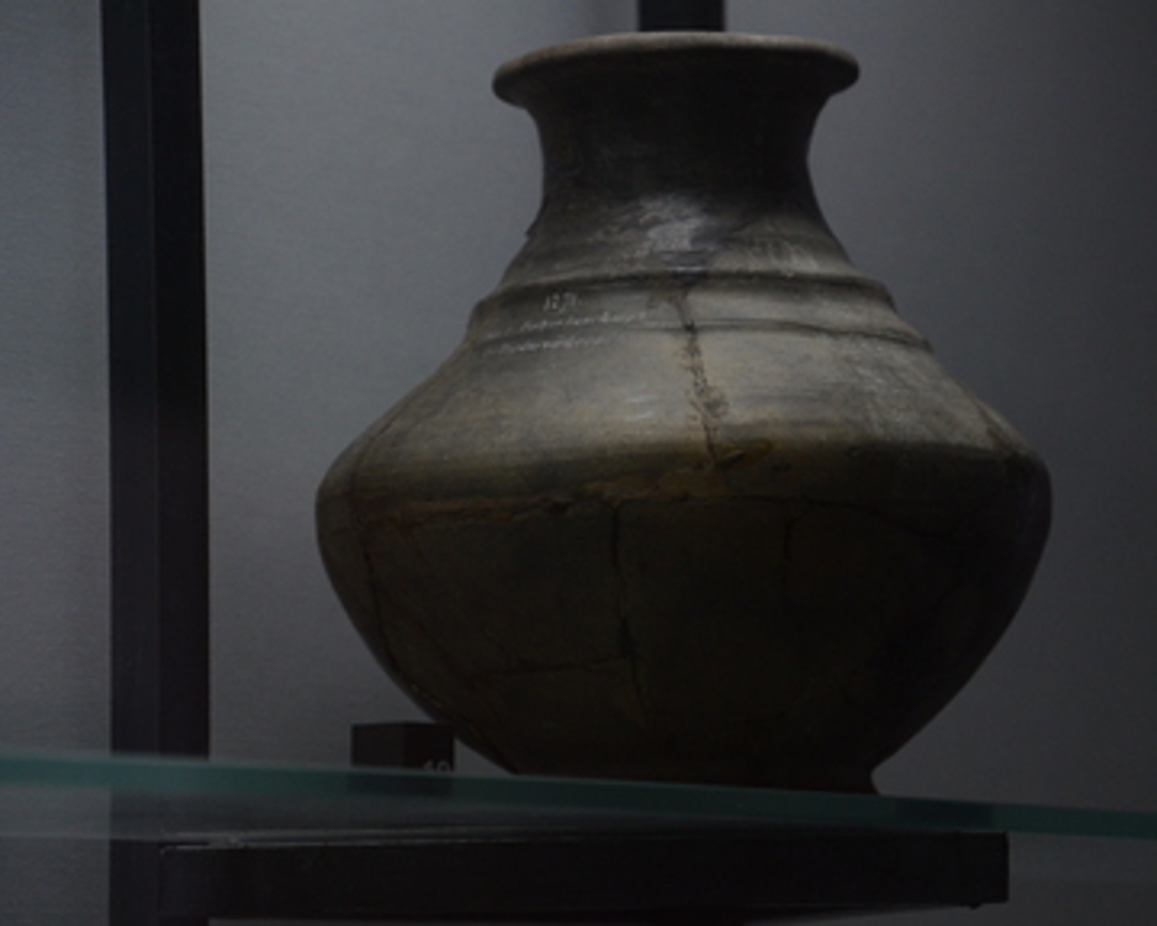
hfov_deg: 10.2
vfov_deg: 8.2
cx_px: 623
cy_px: 461
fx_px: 6472
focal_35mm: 189
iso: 1250
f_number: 5.6
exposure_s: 1/125
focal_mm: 110
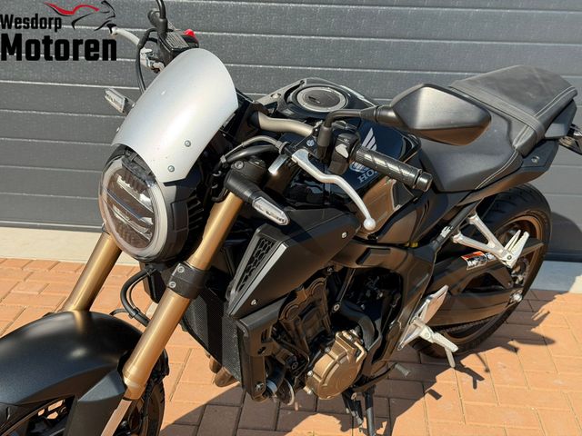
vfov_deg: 30.3
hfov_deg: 39.7
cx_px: 291
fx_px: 807
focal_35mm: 48
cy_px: 218
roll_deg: -1.2
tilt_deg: -16.8
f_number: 1.78
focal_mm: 6.76
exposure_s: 1/1980
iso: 64
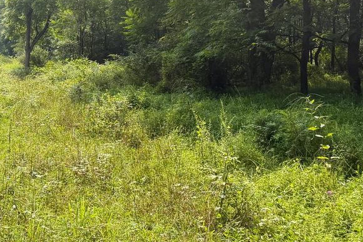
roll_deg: +0.5
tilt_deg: +0.6
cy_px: 11
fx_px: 625
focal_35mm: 62
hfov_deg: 30.0
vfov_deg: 21.3
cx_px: -5
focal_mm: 6.76
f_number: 1.78
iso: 100
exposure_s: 1/2907
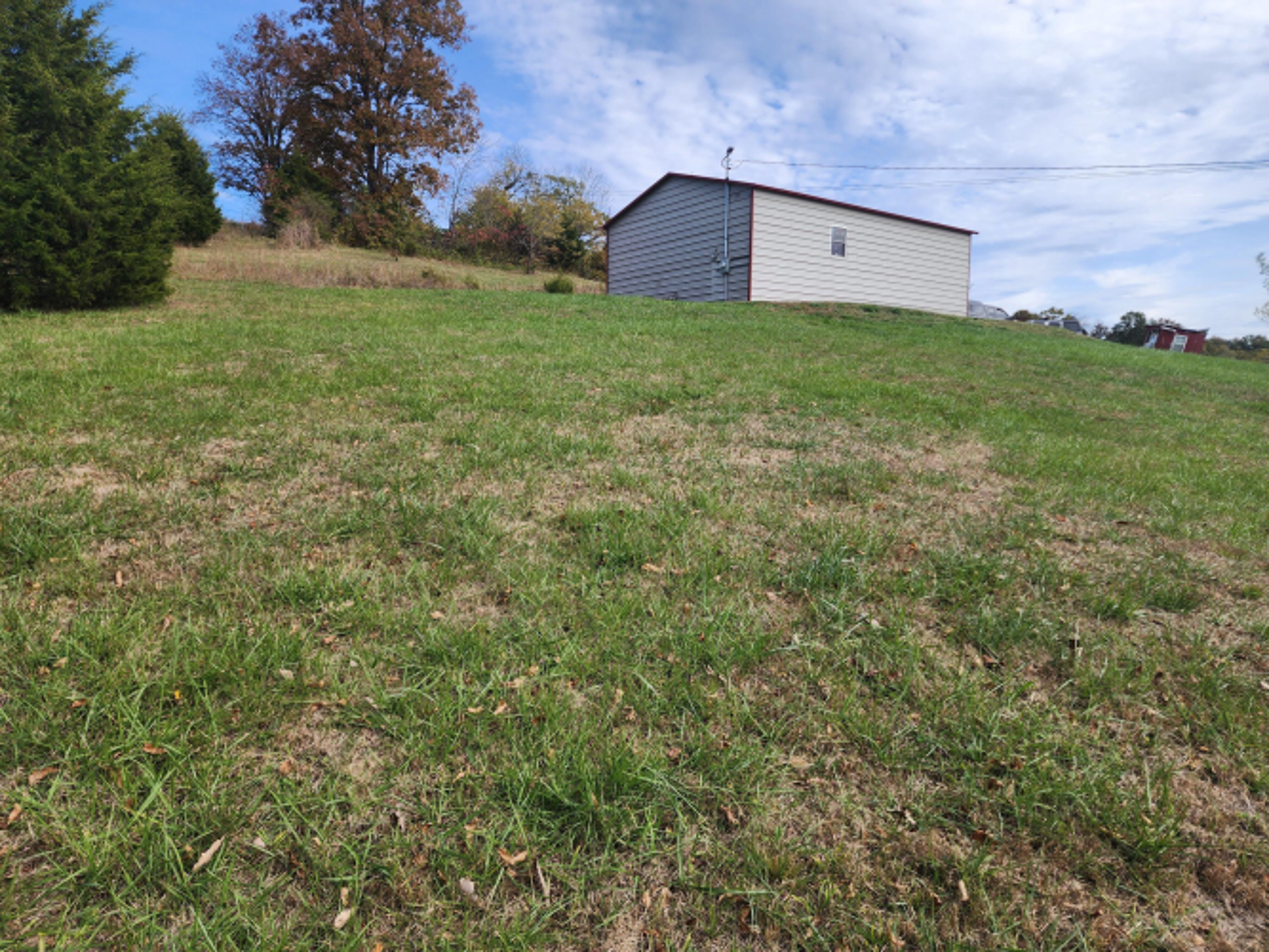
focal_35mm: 23
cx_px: 634
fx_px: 843
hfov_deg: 73.9
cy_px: 476
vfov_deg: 58.9
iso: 12
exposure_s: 1/740
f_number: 1.8
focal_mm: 6.4
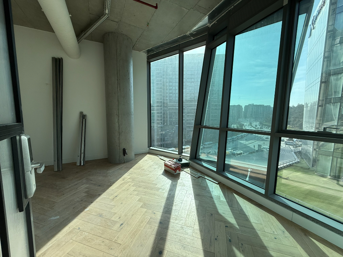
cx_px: 172
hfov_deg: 102.1
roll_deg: +0.2
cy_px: 128
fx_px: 139
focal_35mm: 14
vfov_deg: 85.7
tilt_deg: -5.1
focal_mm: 2.22
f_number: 2.2
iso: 64
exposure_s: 1/672
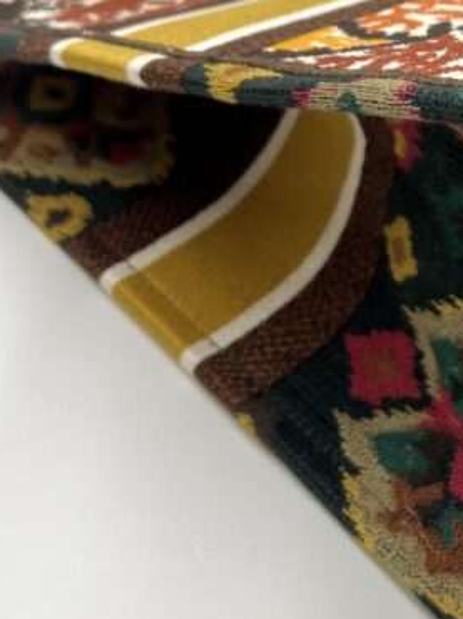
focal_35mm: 72
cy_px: 80
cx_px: 578
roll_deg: -7.5
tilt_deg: -31.2
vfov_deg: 26.3
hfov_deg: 19.1
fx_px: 1286
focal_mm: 5.7
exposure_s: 1/122
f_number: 1.5
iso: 32
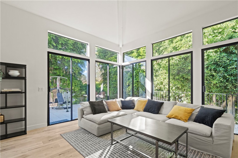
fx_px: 106
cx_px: 119
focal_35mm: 16
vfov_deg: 73.8
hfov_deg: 96.7
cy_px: 79
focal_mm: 16
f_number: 8
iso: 2000
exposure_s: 1/50
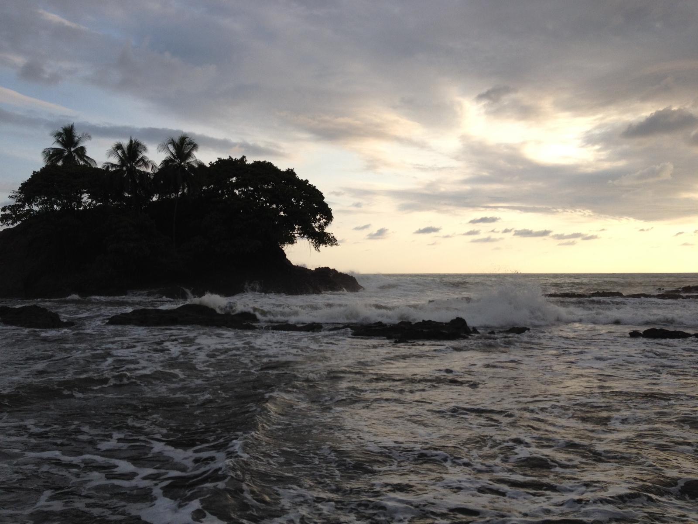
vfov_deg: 40.7
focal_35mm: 35
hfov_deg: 52.6
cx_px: 349
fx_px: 706
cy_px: 262
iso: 50
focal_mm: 4.28
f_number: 2.4
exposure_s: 1/1104
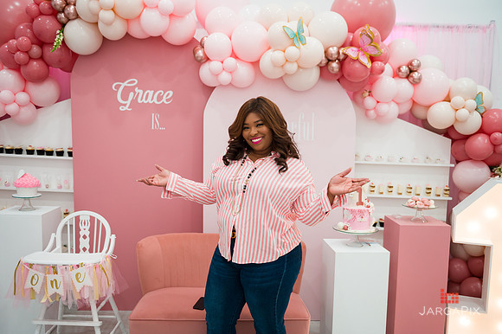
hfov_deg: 58.7
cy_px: 167
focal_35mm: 32
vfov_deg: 41.1
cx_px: 251
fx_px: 446
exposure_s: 1/200
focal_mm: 32
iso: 800
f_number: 3.2
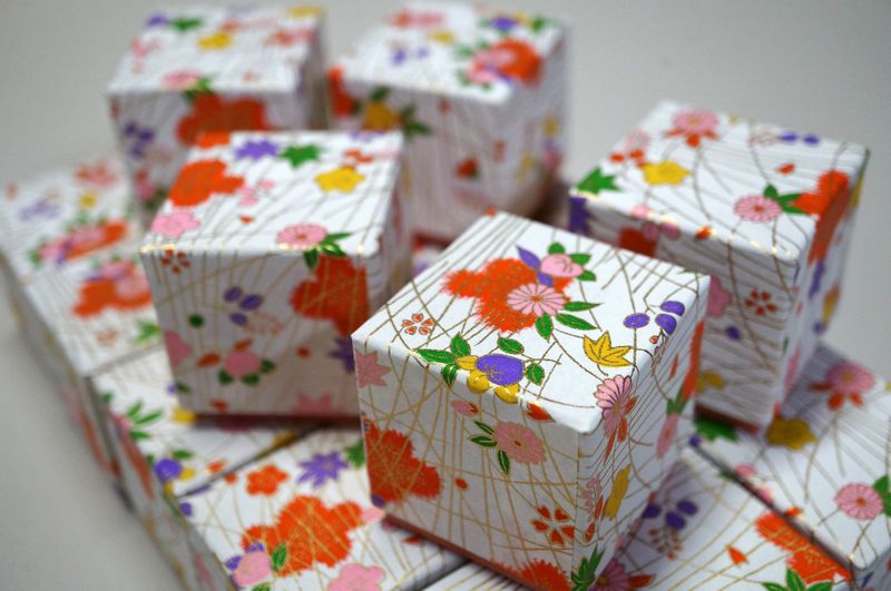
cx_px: 446
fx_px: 1112
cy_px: 296
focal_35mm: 45
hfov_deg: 43.7
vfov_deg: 29.8
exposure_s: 1/60
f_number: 4
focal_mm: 30
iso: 1000
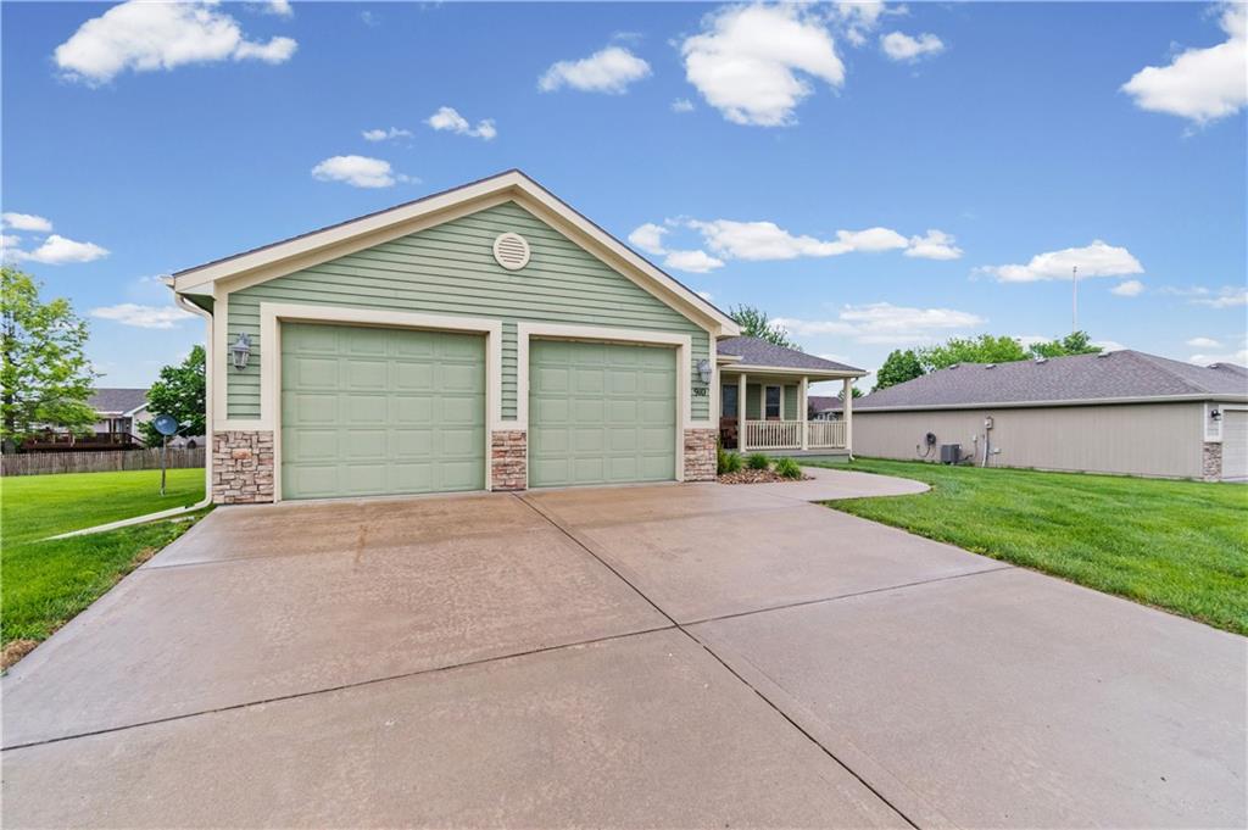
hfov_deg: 100.4
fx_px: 520
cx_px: 624
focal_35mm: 15
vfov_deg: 77.2
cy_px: 415
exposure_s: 1/1000
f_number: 6.3
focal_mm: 10
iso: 320
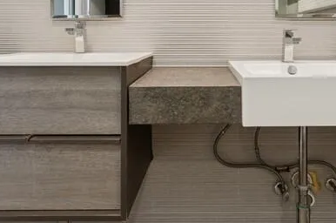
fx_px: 326
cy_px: 17
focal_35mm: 35
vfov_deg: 35.2
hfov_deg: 54.2
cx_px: 200
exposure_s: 1/6
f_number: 8
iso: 100
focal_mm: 15
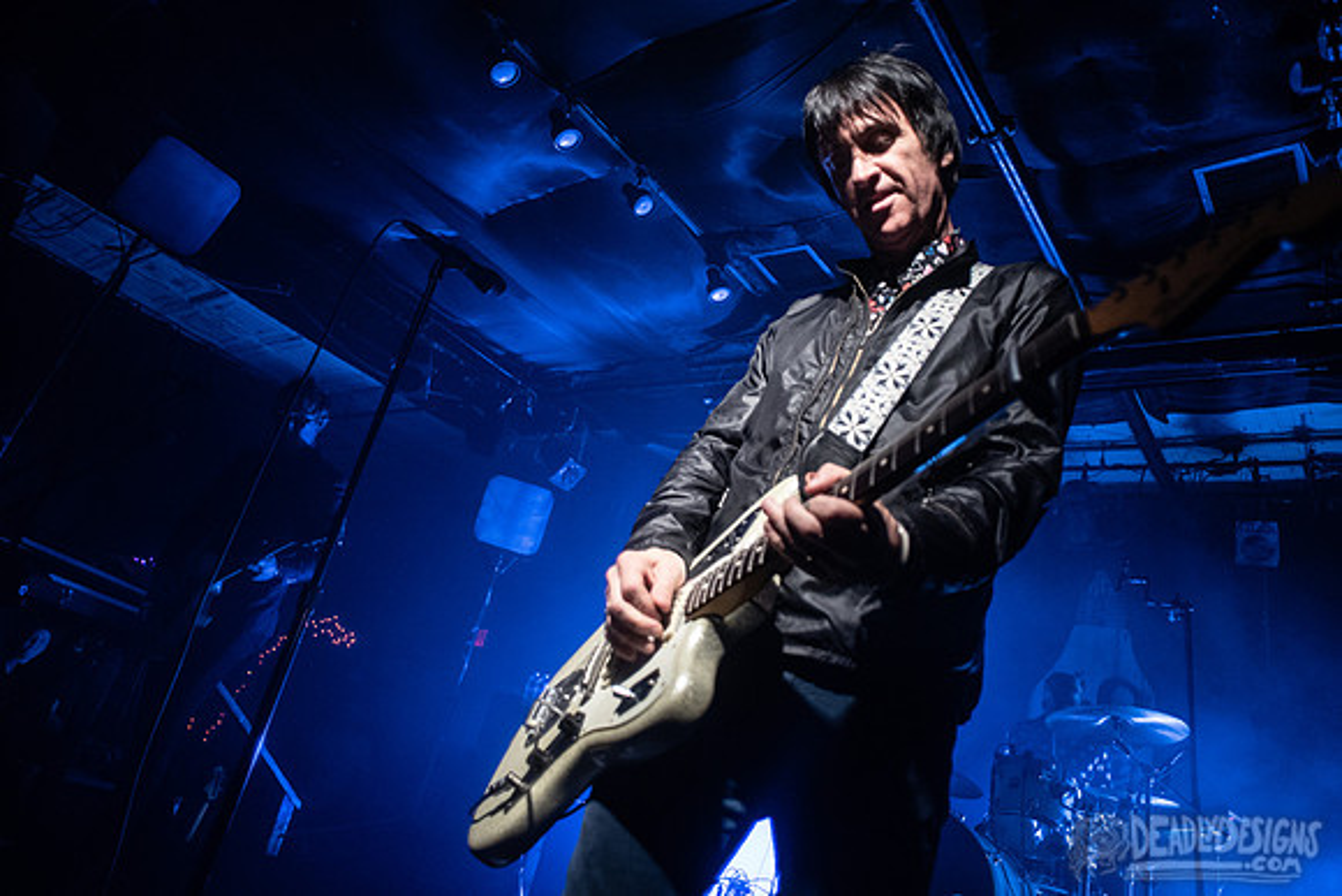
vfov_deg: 53.2
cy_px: 392
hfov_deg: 73.9
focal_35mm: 24
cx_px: 696
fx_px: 892
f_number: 2.8
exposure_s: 1/500
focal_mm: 20
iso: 2000
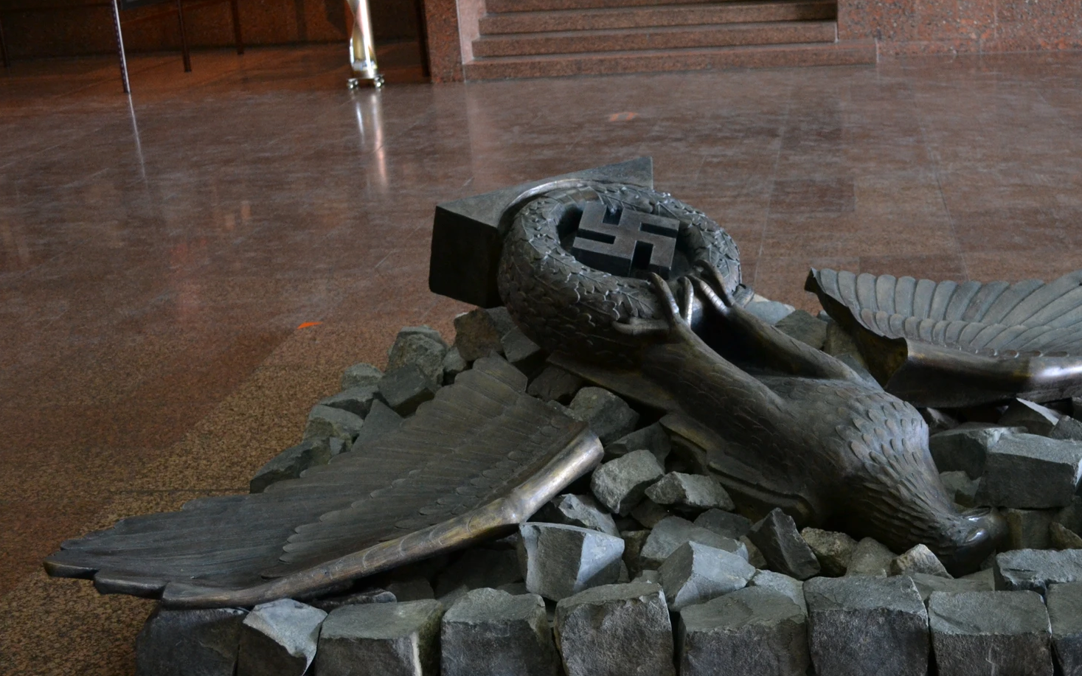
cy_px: 400
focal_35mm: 50
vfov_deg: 25.8
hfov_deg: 39.9
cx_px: 698
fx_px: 1474
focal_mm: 24
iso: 1250
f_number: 4
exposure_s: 1/15
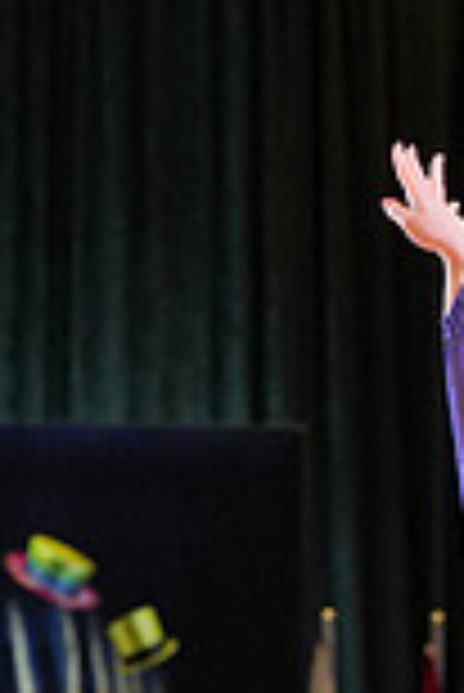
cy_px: 1224
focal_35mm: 385
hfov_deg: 3.6
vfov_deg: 5.3
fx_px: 7426
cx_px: 795
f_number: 5
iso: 2500
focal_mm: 102
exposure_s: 1/400
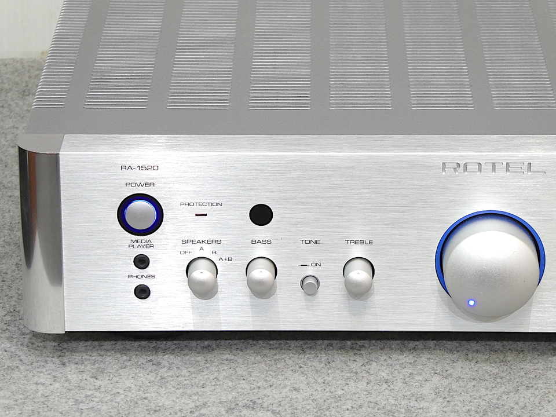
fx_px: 2570
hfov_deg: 12.3
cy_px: 208
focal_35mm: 160
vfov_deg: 9.3
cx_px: 278
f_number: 5.5
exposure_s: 1/8
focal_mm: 28.7
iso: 200
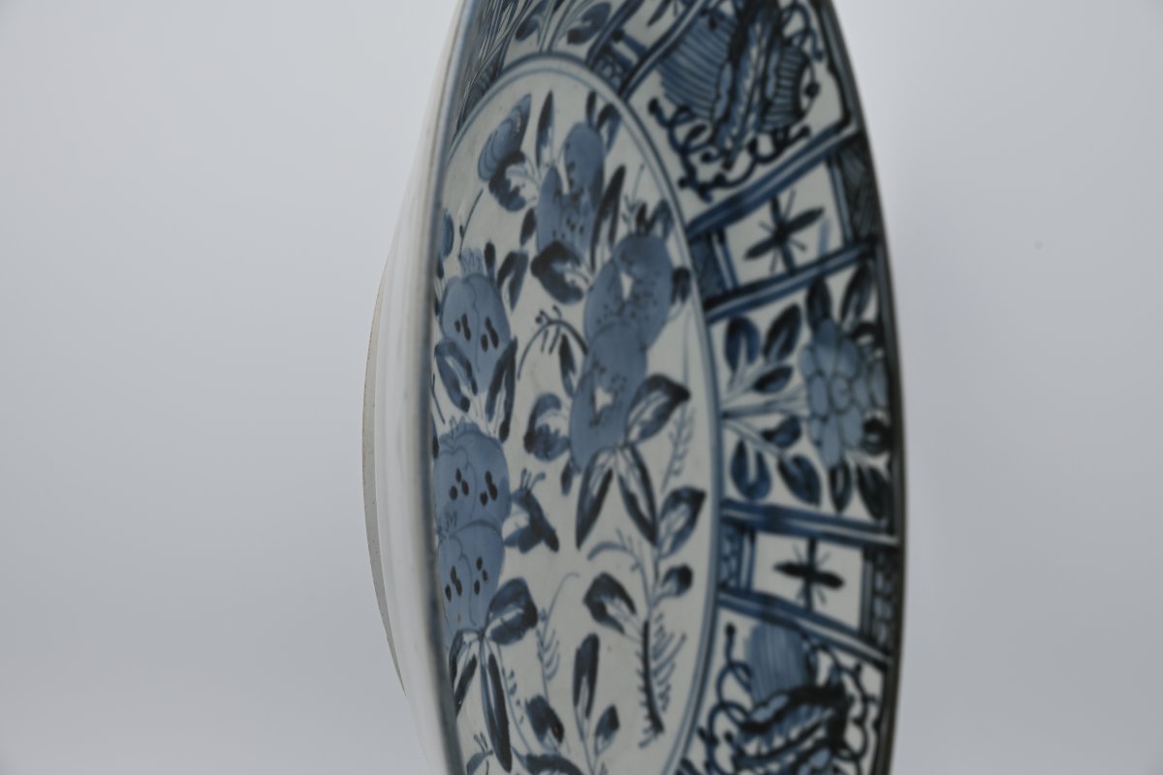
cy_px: 388
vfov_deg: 17.7
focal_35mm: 77
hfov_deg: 26.3
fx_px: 2487
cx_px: 582
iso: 100
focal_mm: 77
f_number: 10
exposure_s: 1/25
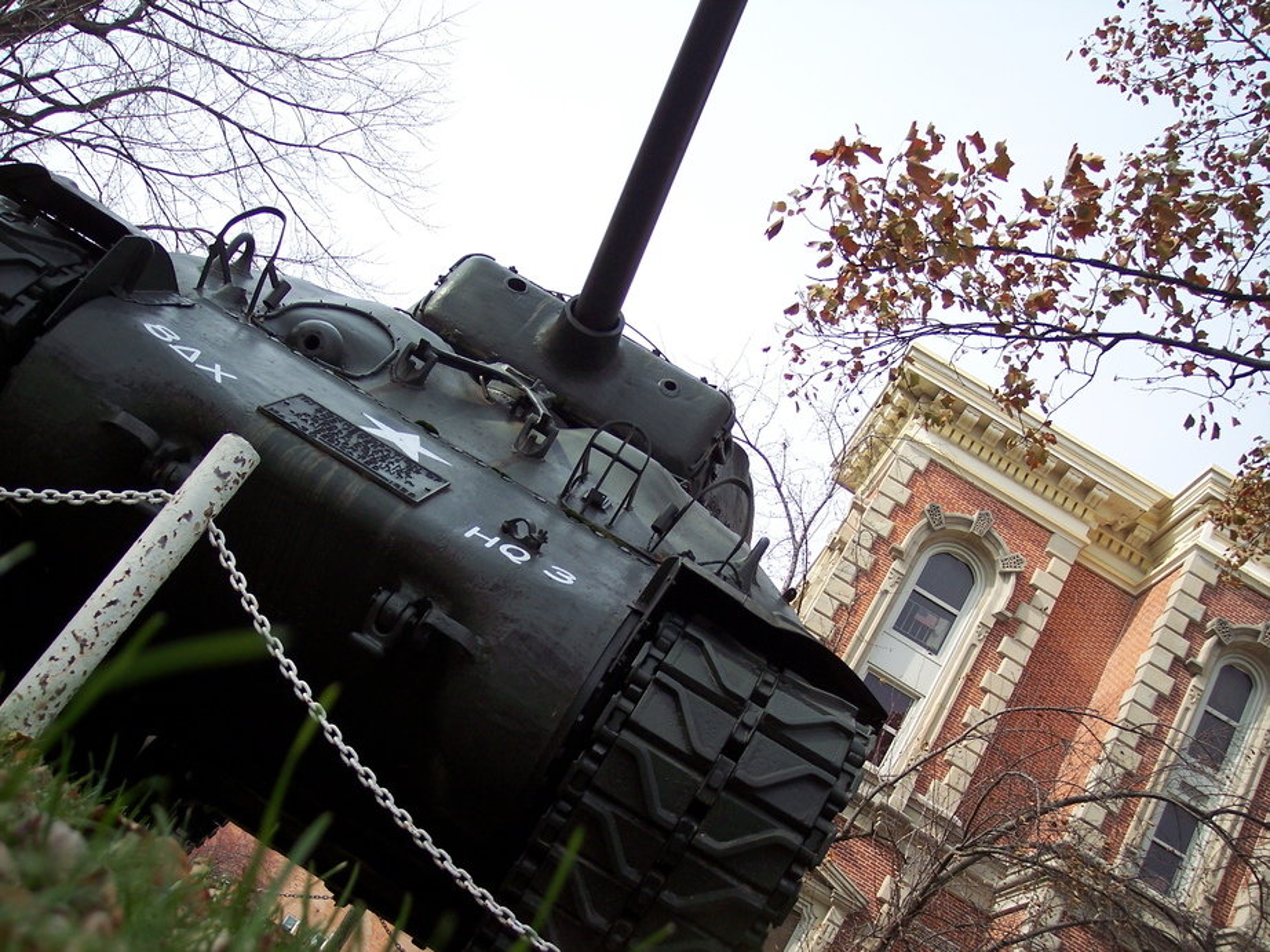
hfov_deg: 47.9
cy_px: 476
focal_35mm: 39
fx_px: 1430
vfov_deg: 36.8
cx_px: 635
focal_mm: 8
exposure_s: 1/1000
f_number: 2.8
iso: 100
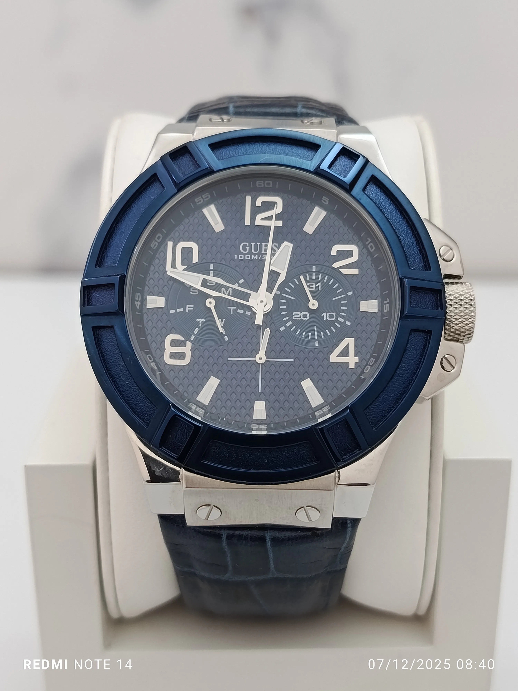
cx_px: 259
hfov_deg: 30.3
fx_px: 958
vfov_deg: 39.7
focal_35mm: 48
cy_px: 346
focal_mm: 5.24
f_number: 1.7
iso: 339
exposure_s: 1/100
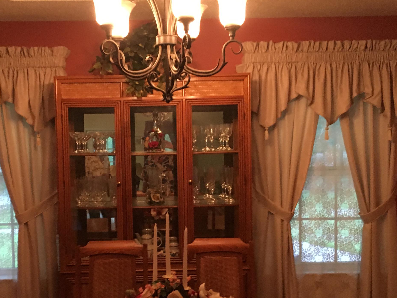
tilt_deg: -4.3
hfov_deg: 40.3
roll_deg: +0.7
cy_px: 172
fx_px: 539
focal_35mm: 47
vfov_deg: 30.8
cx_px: 167
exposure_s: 1/20
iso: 200
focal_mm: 4.15
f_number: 2.2
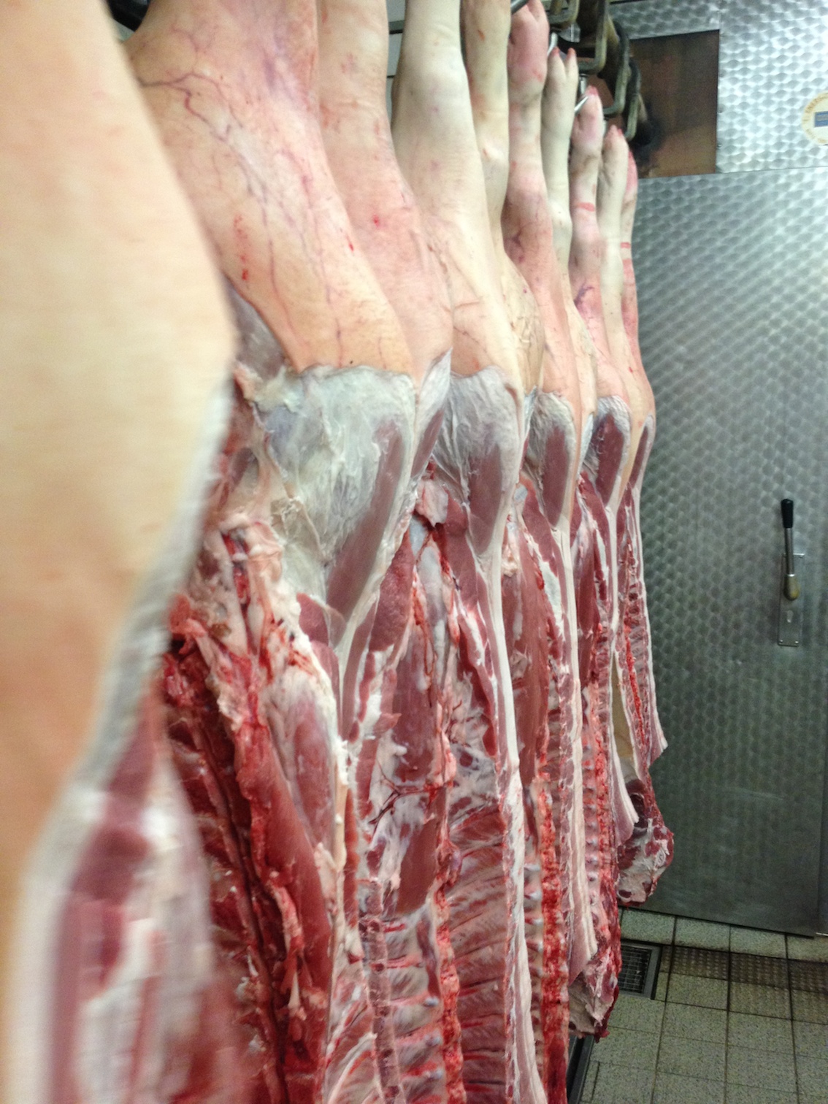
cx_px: 414
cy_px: 552
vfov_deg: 52.6
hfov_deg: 40.7
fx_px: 1116
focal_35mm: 35
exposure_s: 1/20
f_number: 2.4
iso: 160
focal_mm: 4.28
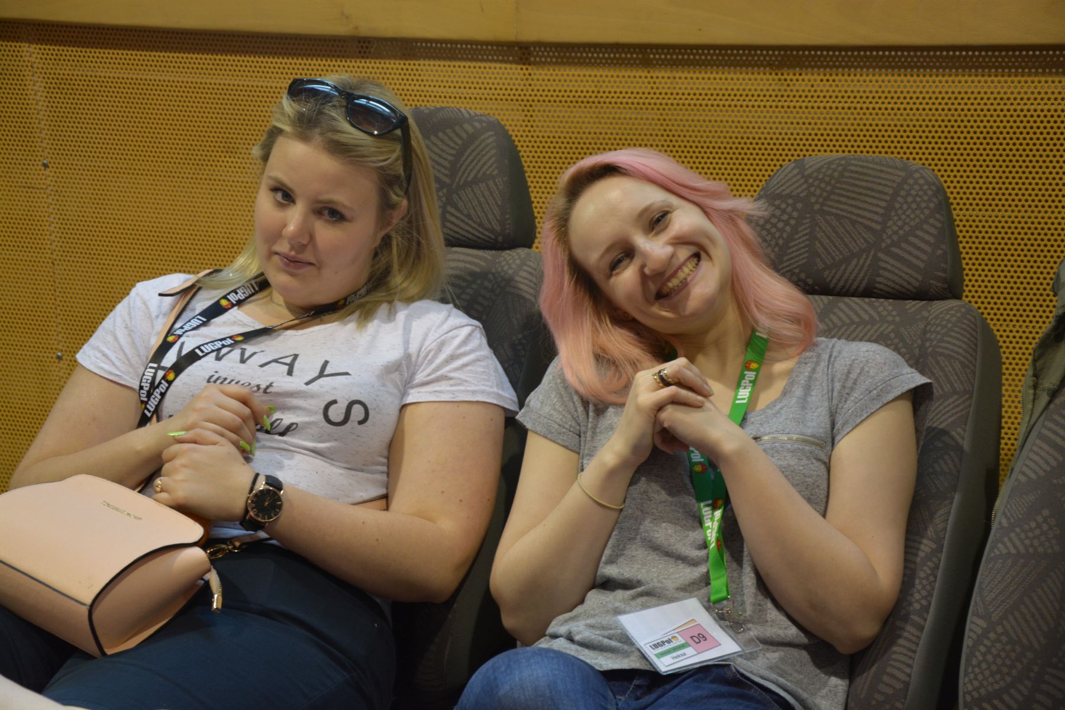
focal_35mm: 93
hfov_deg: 21.9
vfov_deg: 14.7
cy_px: 355
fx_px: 2751
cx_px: 532
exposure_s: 1/40
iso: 800
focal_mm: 62
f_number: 5.3
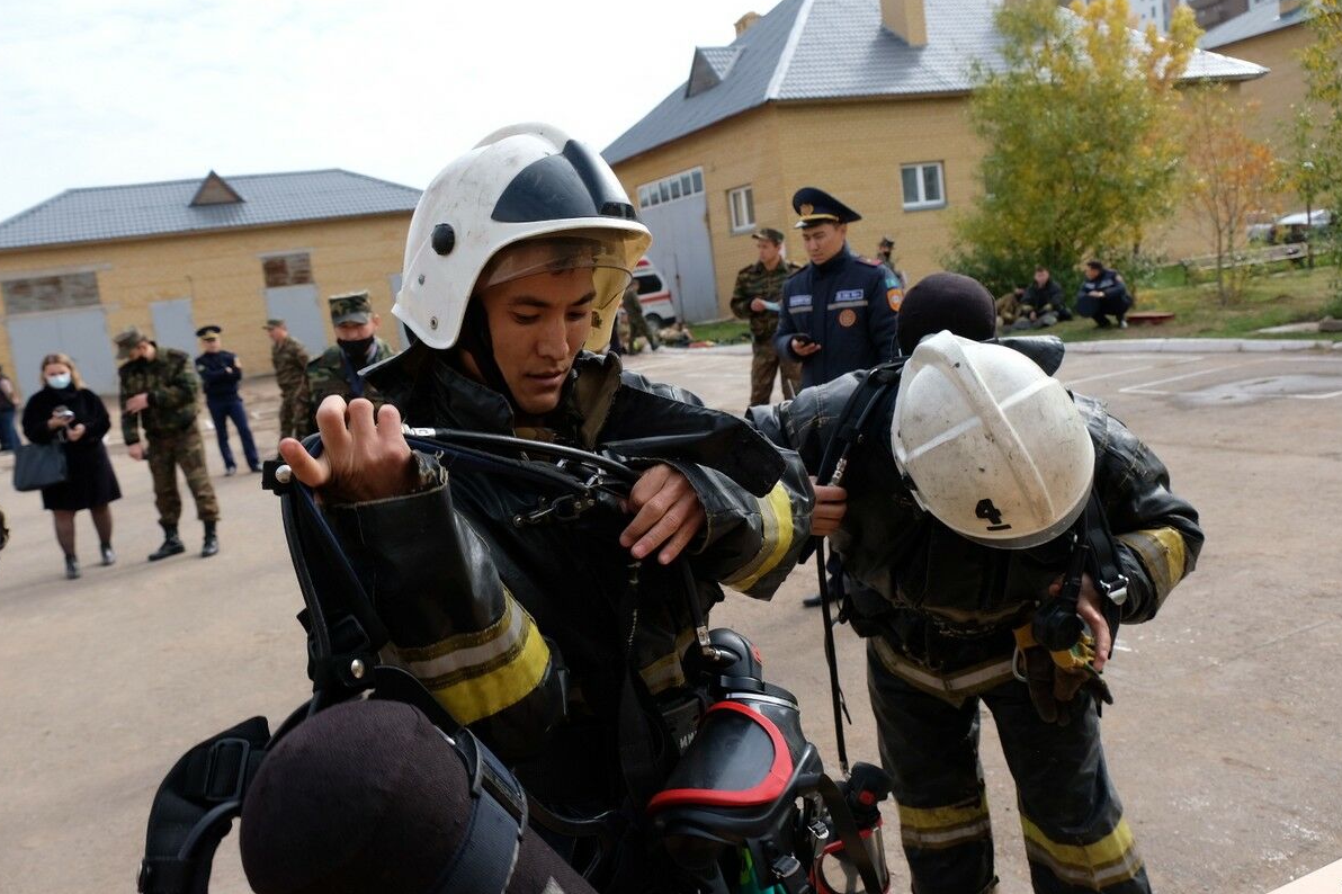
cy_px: 457
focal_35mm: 29
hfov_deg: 63.6
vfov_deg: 44.9
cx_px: 634
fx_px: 1081
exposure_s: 1/400
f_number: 5.6
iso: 250
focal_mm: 18
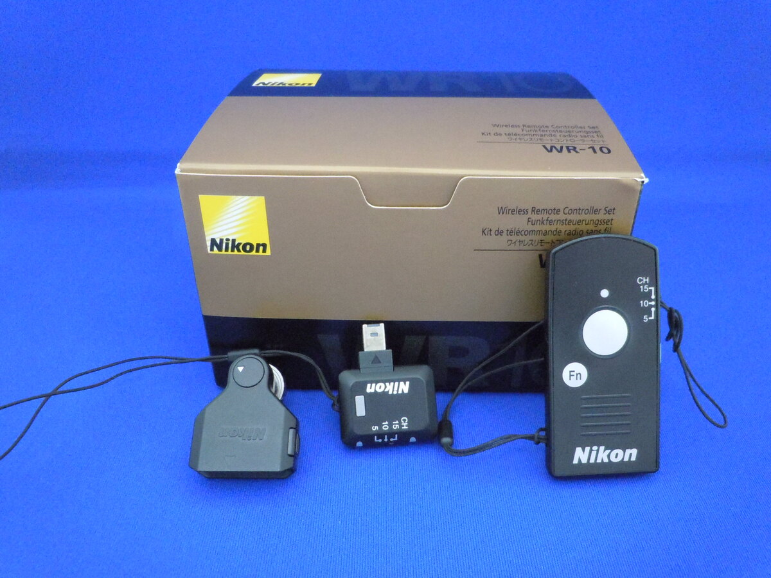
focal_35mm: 28
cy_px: 289
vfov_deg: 49.7
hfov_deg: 63.4
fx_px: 624
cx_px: 386
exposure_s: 1/80
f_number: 3.7
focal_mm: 5
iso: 1600
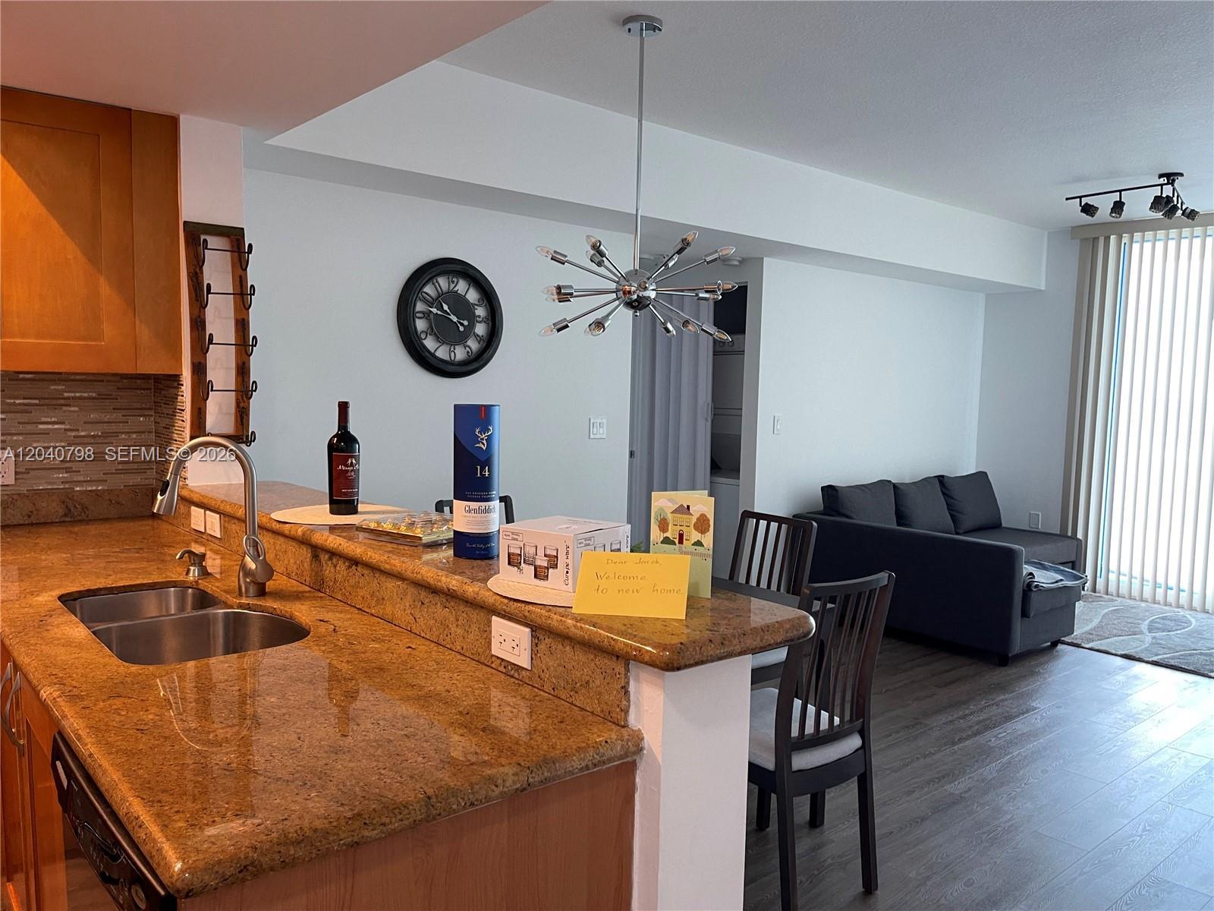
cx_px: 607
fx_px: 912
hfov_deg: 67.3
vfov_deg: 53.1
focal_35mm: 26
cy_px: 456
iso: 160
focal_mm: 5.1
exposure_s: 1/60
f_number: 1.6
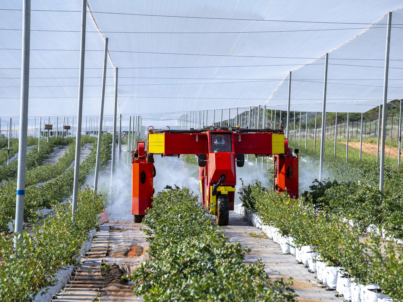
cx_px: 218
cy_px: 151
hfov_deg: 13.5
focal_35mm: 146
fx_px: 1700
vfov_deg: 10.2
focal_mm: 134
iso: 200
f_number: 8
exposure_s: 1/640
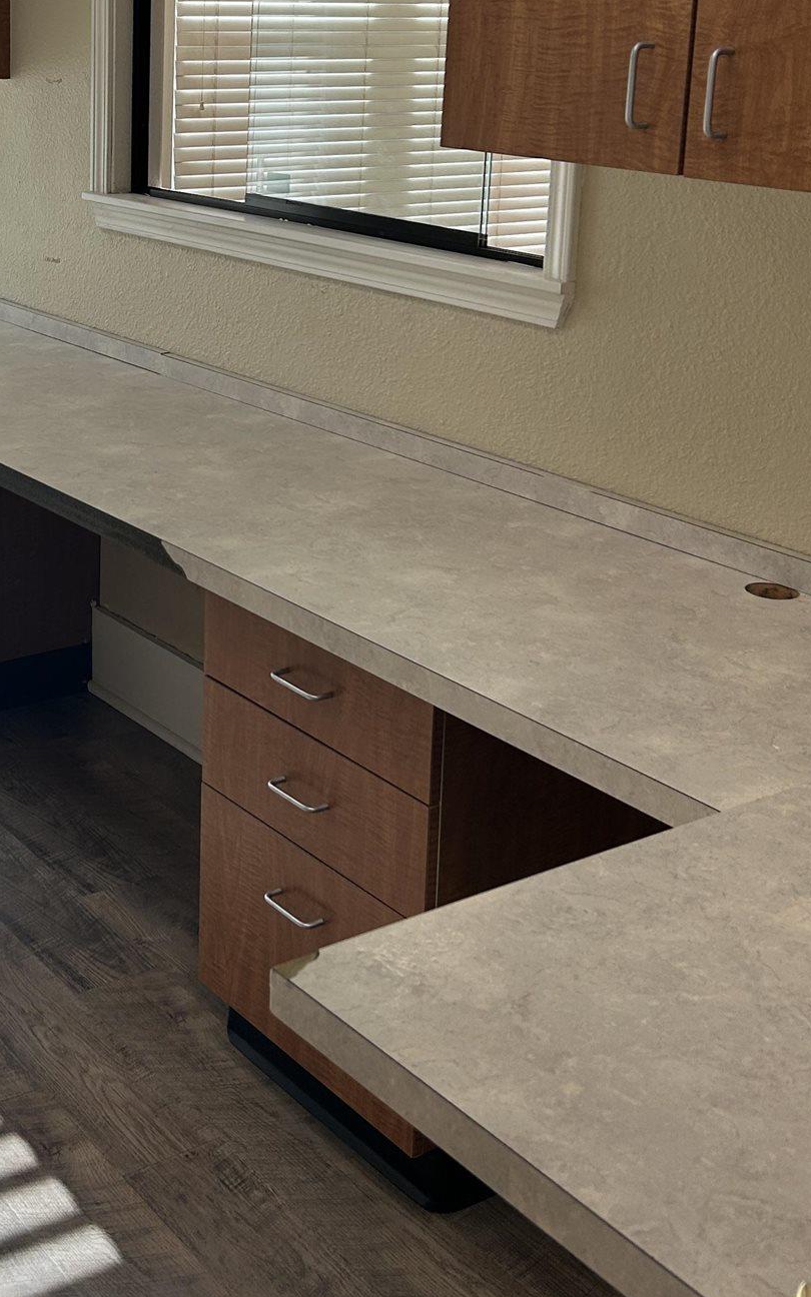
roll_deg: +0.4
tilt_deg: -13.0
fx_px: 1733
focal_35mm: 49
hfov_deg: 25.4
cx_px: 62
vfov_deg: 40.1
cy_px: 345
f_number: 1.5
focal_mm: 5.7
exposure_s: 1/450
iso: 50
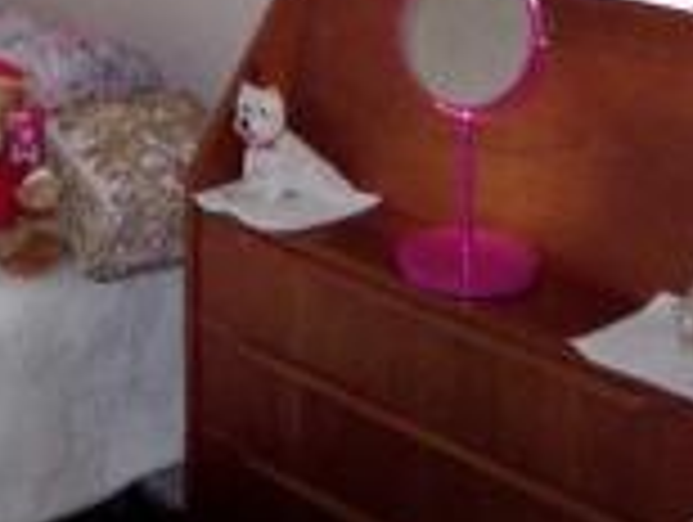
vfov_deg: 15.0
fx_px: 1744
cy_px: -385
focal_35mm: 87
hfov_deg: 21.7
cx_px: 2
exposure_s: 1/30
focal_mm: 3.8
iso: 125
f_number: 2.8
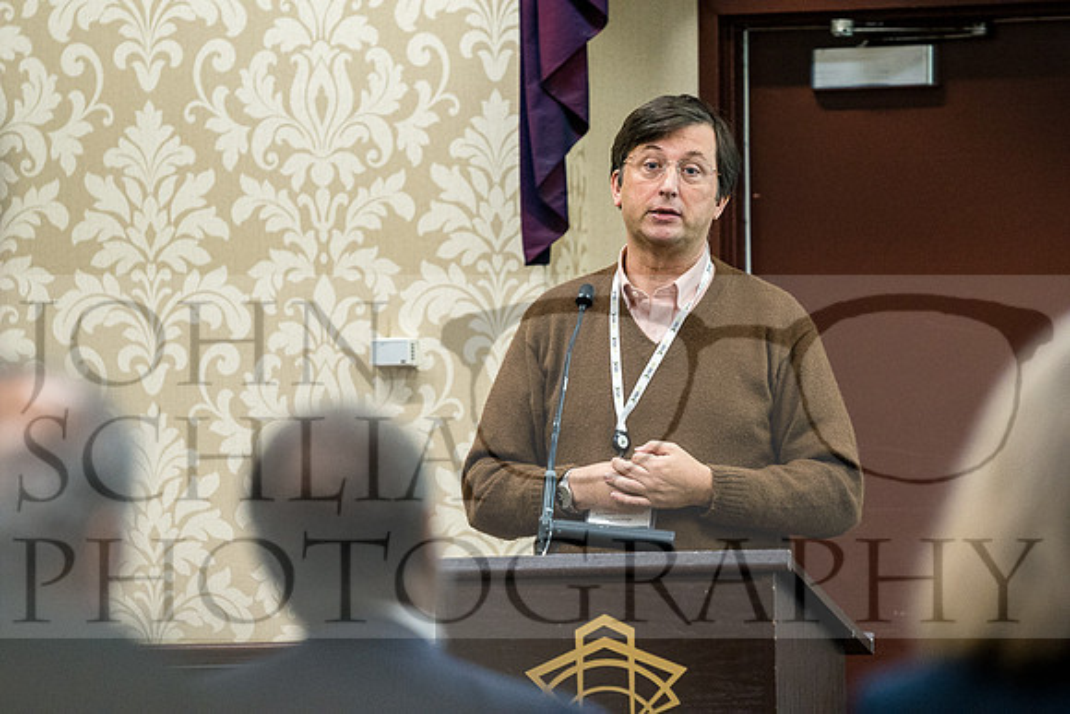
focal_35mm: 300
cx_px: 535
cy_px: 357
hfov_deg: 6.9
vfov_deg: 4.6
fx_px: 8918
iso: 3200
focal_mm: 200
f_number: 3.5
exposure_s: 1/100
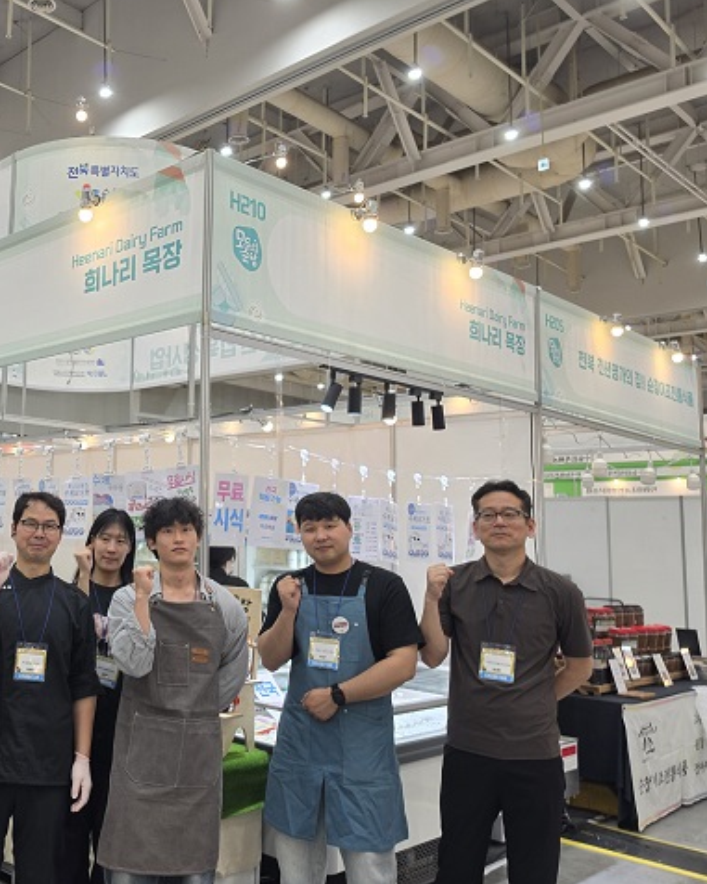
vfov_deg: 54.2
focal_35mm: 33
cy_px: 415
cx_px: 109
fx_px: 863
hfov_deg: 41.9
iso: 40
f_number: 1.4
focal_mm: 6.5
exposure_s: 1/120
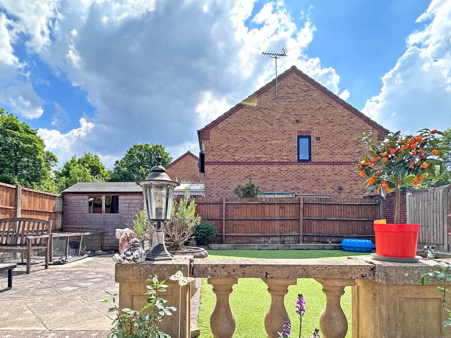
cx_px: 211
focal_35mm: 20
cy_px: 217
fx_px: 261
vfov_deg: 64.7
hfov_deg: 81.6
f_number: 2.2
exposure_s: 1/1233
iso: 50
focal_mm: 2.22
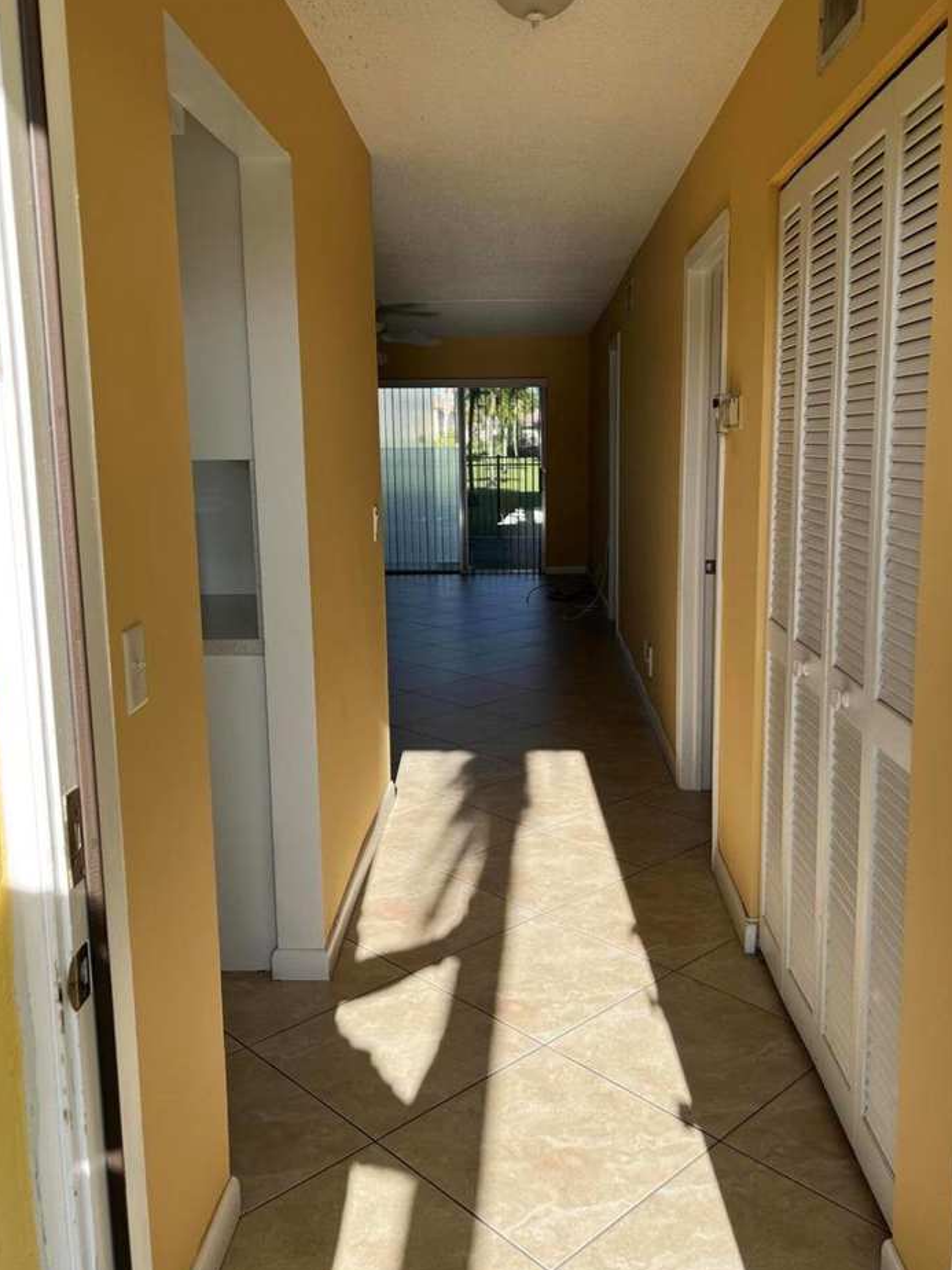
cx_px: 519
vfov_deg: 60.0
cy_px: 614
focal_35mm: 30
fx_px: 1100
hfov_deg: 46.7
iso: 50
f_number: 1.5
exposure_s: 1/1224
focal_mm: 5.7
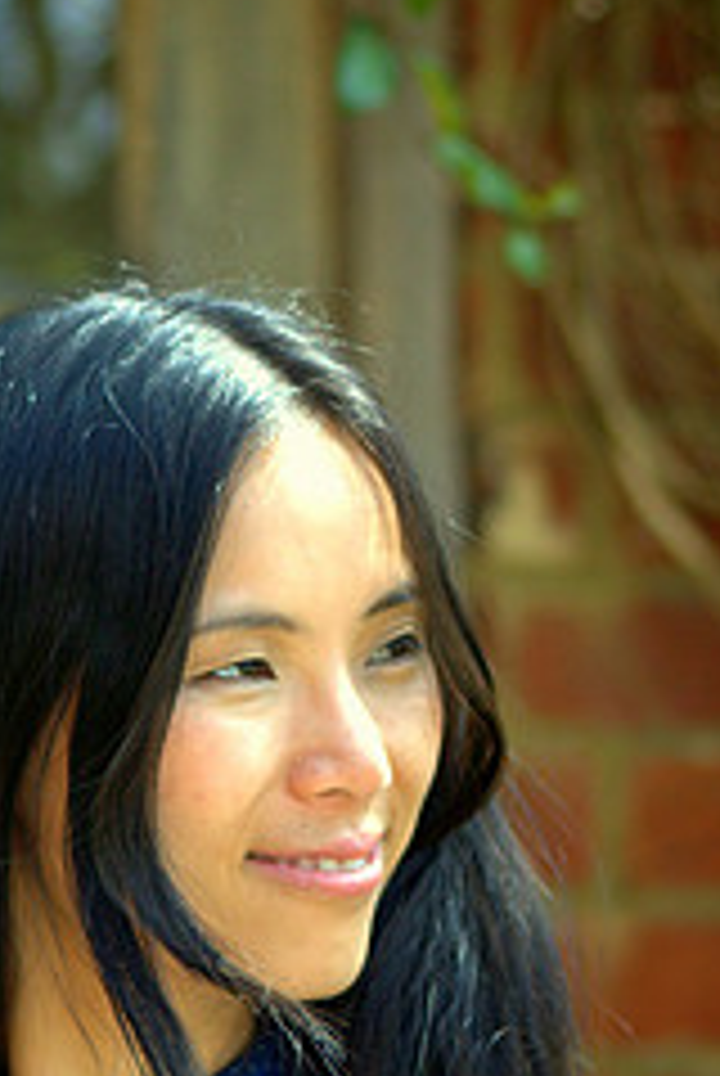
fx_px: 8465
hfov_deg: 4.9
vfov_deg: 7.3
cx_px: 236
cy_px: 797
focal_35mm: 283
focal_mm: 100
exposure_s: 1/1600
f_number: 2.8
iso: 125
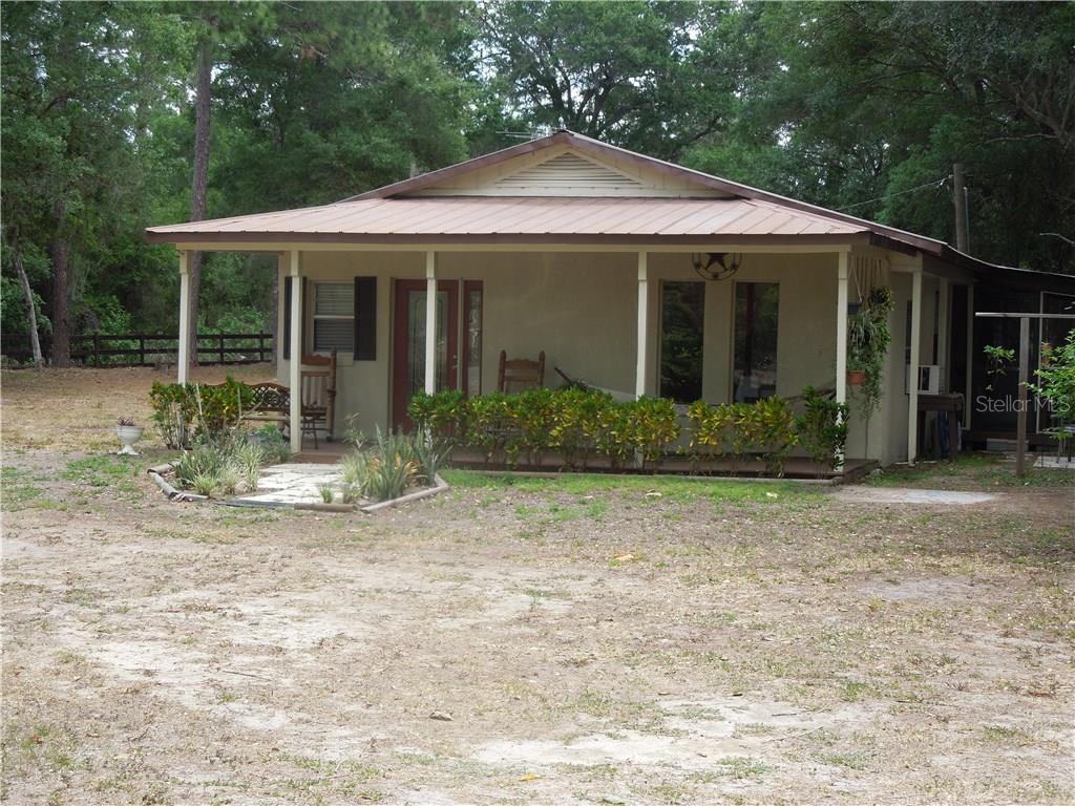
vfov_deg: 24.0
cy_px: 403
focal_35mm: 61
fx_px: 1894
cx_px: 538
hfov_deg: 31.7
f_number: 4.3
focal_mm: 11
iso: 100
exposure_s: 1/160
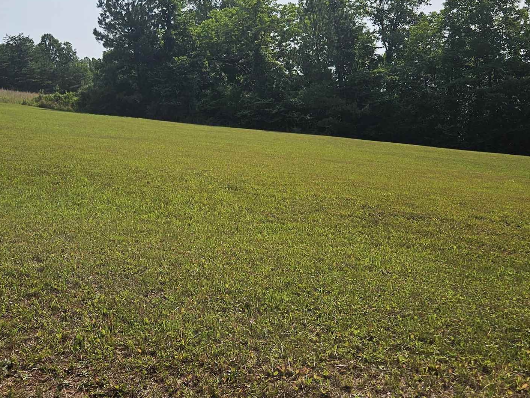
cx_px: 207
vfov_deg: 28.8
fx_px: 766
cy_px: 116
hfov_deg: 38.0
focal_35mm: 50
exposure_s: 1/4529
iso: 25
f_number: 1.8
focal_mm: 5.4
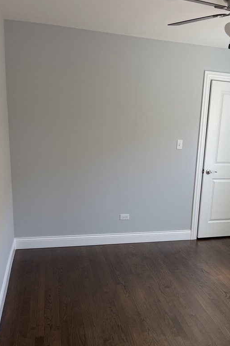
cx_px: 177
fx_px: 364
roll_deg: -4.1
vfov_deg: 50.4
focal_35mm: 38
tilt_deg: -15.2
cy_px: 207
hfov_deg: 34.2
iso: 50
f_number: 1.6
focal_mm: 5.1
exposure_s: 1/121
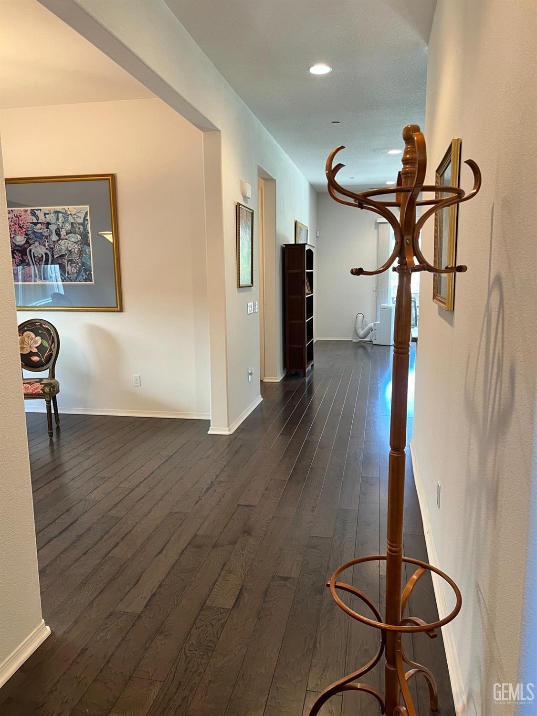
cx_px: 268
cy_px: 358
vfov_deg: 67.3
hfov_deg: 53.1
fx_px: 538
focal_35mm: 26
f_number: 1.5
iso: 160
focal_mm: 5.7
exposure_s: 1/60
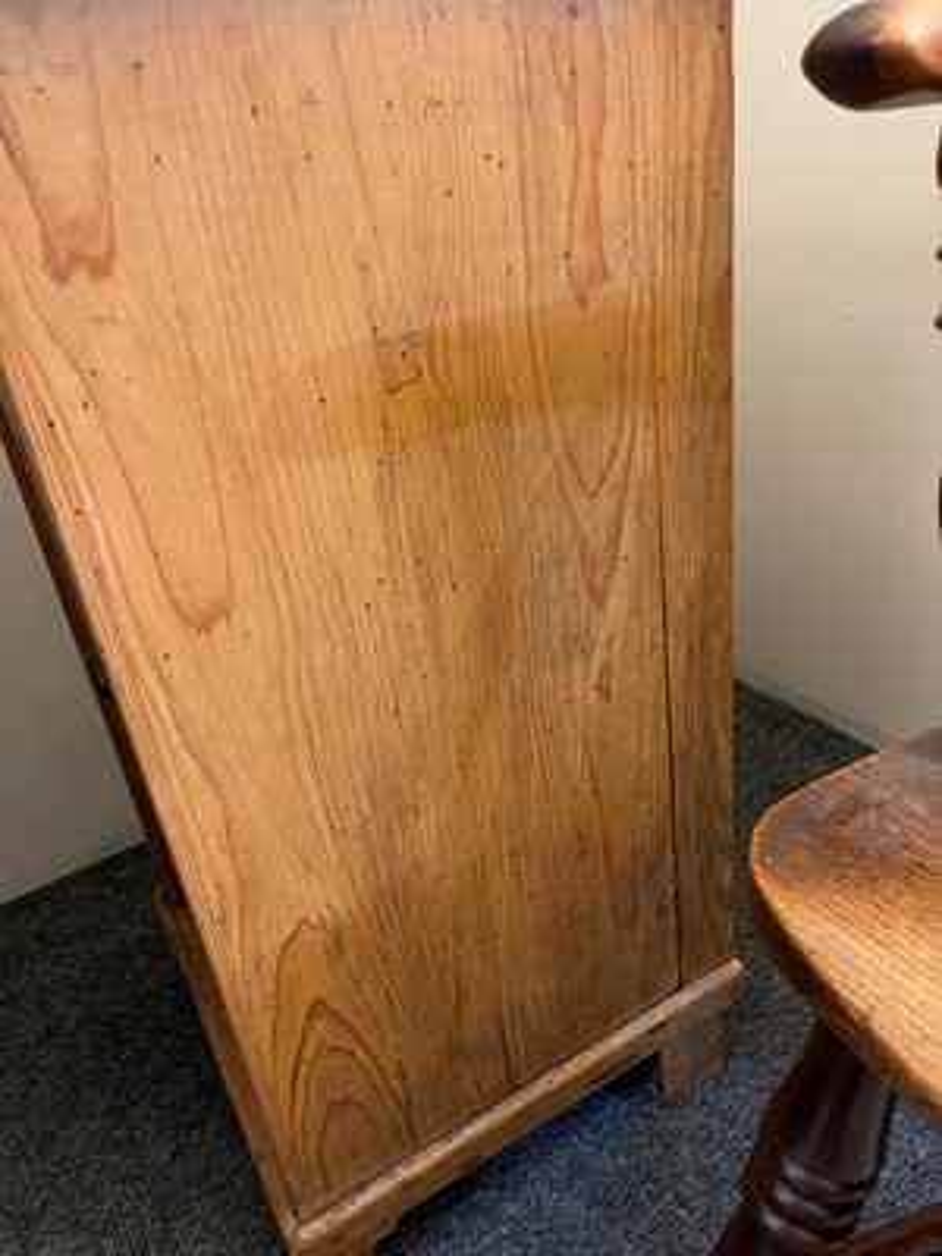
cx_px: 471
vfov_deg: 69.4
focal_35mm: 25
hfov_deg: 54.9
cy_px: 628
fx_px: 907
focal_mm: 5.1
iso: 640
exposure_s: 1/33
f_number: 1.6
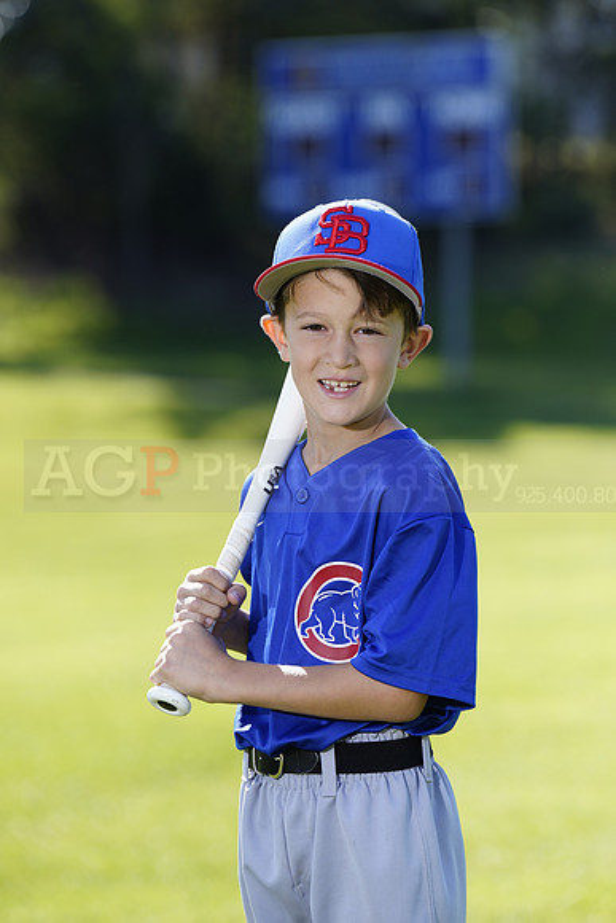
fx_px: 5130
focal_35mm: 200
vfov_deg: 10.3
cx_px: 308
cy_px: 462
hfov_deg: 6.9
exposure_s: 1/250
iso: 100
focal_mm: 200
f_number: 5
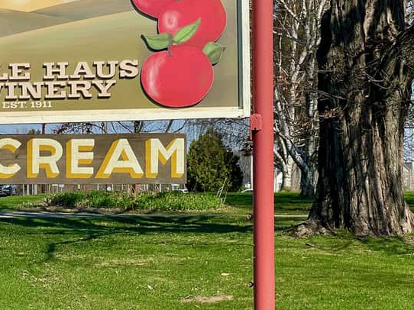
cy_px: 140
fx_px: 1148
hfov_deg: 20.2
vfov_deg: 15.4
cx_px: 89
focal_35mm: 96
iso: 25
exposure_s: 1/1653
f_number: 2
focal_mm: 6
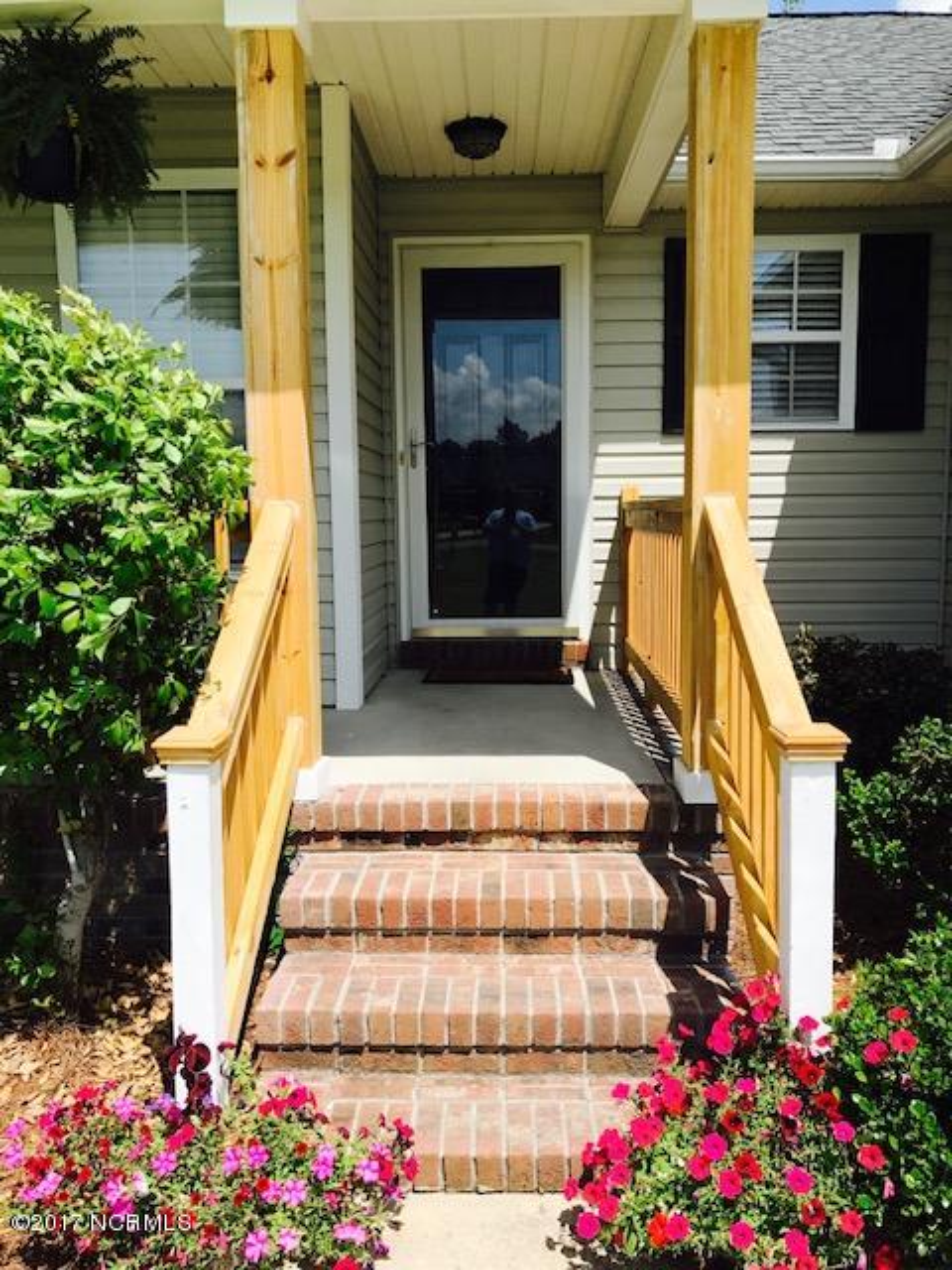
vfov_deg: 63.4
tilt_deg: -4.4
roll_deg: +1.4
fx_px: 1027
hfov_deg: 49.7
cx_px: 476
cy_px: 635
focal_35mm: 28
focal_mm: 3.99
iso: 20
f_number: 1.8
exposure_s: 1/2398
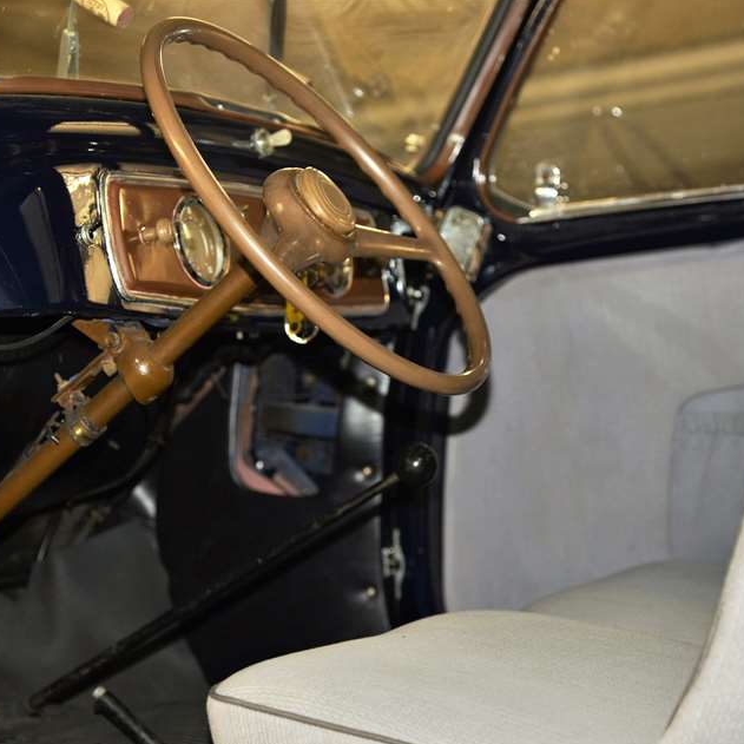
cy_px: 375
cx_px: 342
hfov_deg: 24.3
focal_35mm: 71
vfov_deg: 24.3
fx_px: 1726
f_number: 4
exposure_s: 1/60
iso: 800
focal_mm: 55
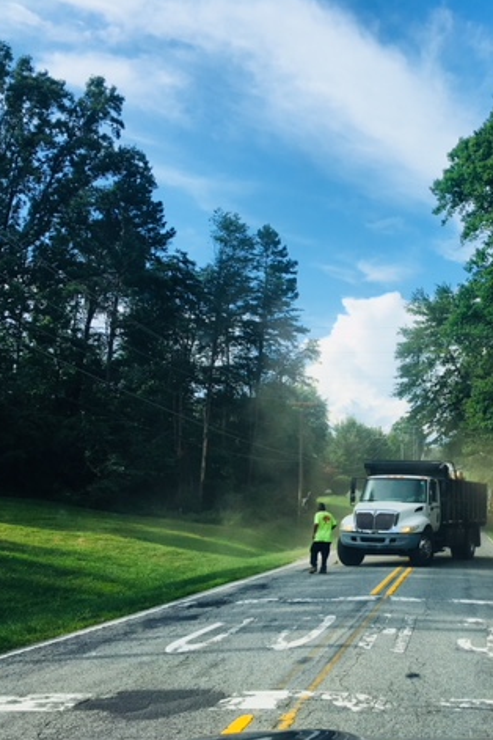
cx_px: 430
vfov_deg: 47.4
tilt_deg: +5.0
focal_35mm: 41
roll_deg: +0.6
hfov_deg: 31.3
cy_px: 372
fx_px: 842
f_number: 2.2
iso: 25
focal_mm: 4.15
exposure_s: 1/905
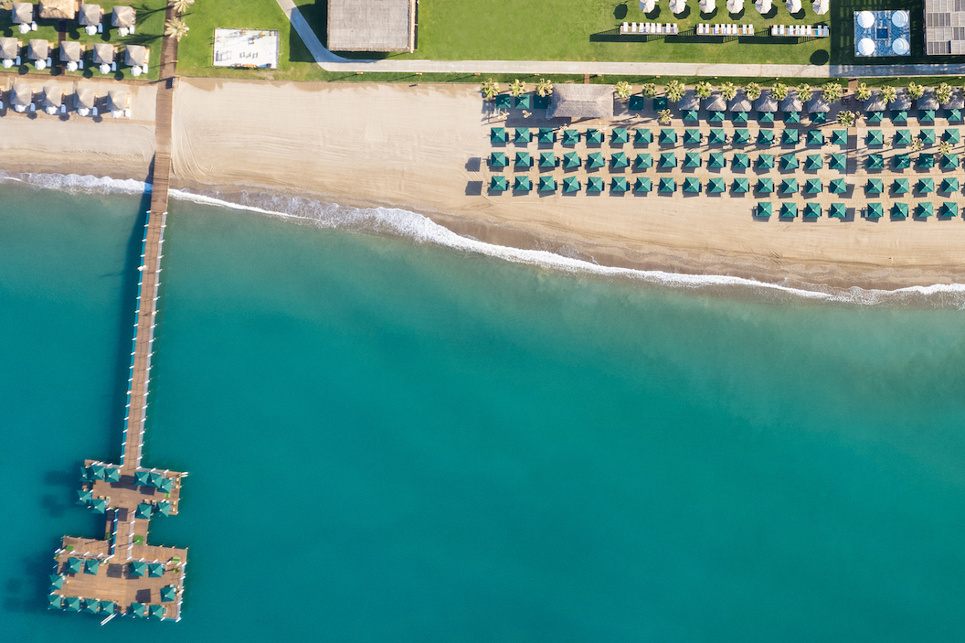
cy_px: 60
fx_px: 1072
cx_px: 804
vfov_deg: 31.7
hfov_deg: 45.4
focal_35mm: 40
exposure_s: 1/500
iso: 110
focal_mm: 8.38
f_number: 2.8
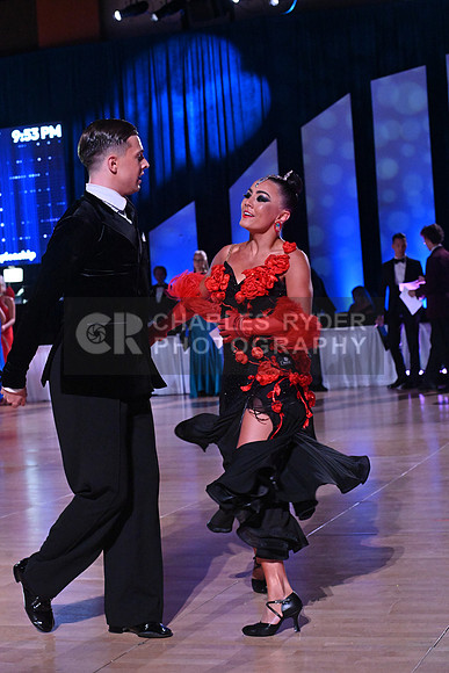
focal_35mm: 70
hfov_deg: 19.5
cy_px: 336
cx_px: 224
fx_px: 1309
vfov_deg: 28.8
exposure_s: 1/400
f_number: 6.3
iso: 6400
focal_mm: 70
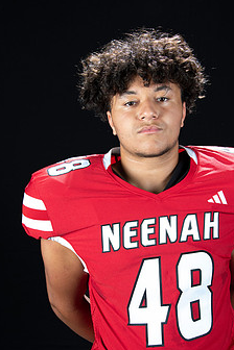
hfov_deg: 18.2
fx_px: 731
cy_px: 214
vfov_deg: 26.9
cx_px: 136
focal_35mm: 75
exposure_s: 1/160
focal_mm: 56
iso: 320
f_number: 9
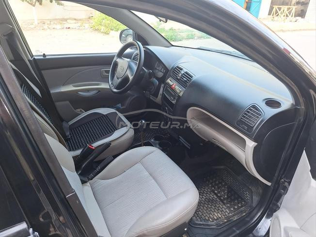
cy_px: 118
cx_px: 158
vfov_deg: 58.9
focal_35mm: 23
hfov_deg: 73.9
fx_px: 210
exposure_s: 1/226
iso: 40
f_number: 1.8
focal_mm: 5.54
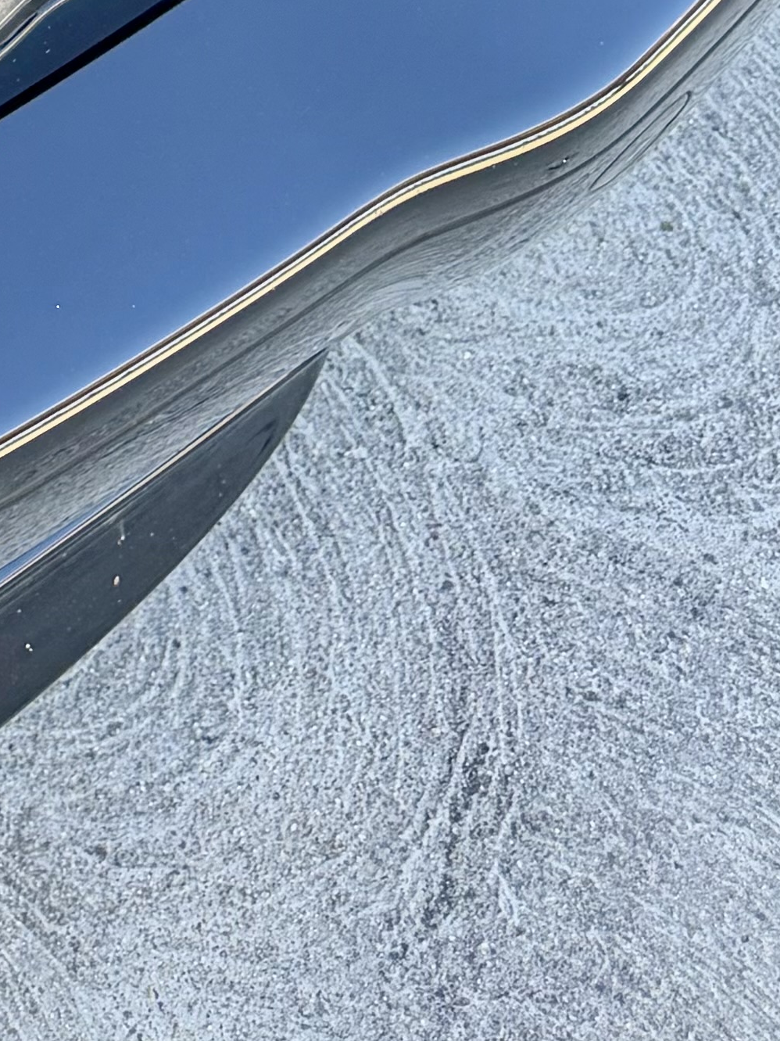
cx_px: -629
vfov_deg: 15.1
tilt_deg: -42.7
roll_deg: -1.1
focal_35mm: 103
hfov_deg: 13.0
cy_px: -1109
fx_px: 3095
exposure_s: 1/196
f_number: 1.78
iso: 100
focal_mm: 6.76
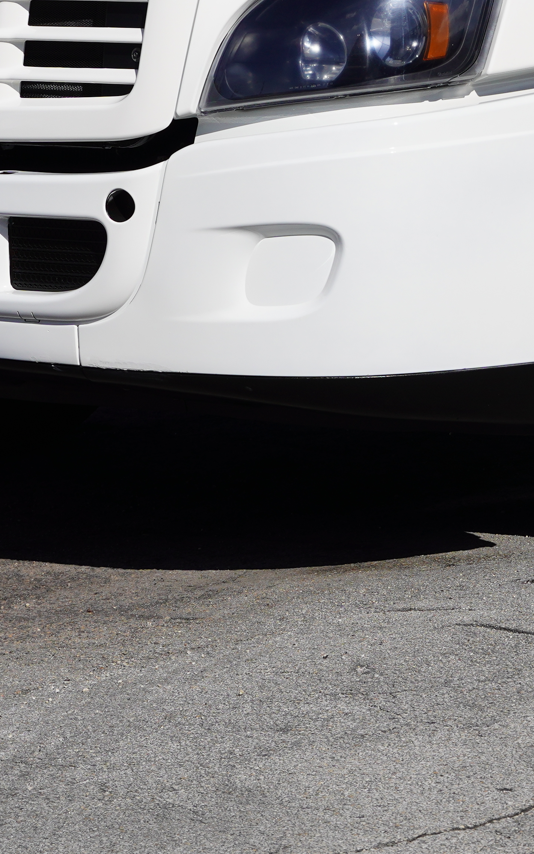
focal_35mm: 186
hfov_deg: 6.9
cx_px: 854
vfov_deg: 11.0
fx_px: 4322
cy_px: -261
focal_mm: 43.6
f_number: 5
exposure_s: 1/1600
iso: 100
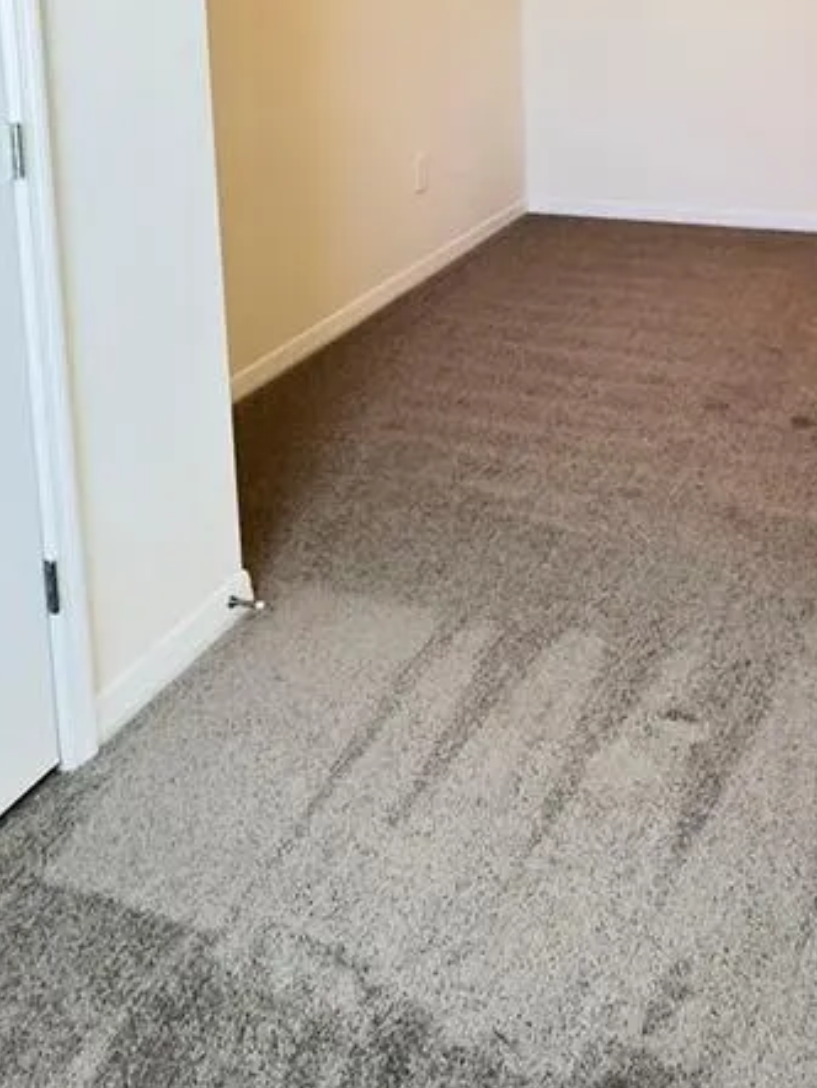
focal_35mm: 38
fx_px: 1195
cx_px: 495
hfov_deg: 37.6
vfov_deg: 43.4
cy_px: 49
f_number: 2.2
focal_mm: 2.22
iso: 250
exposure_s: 1/60
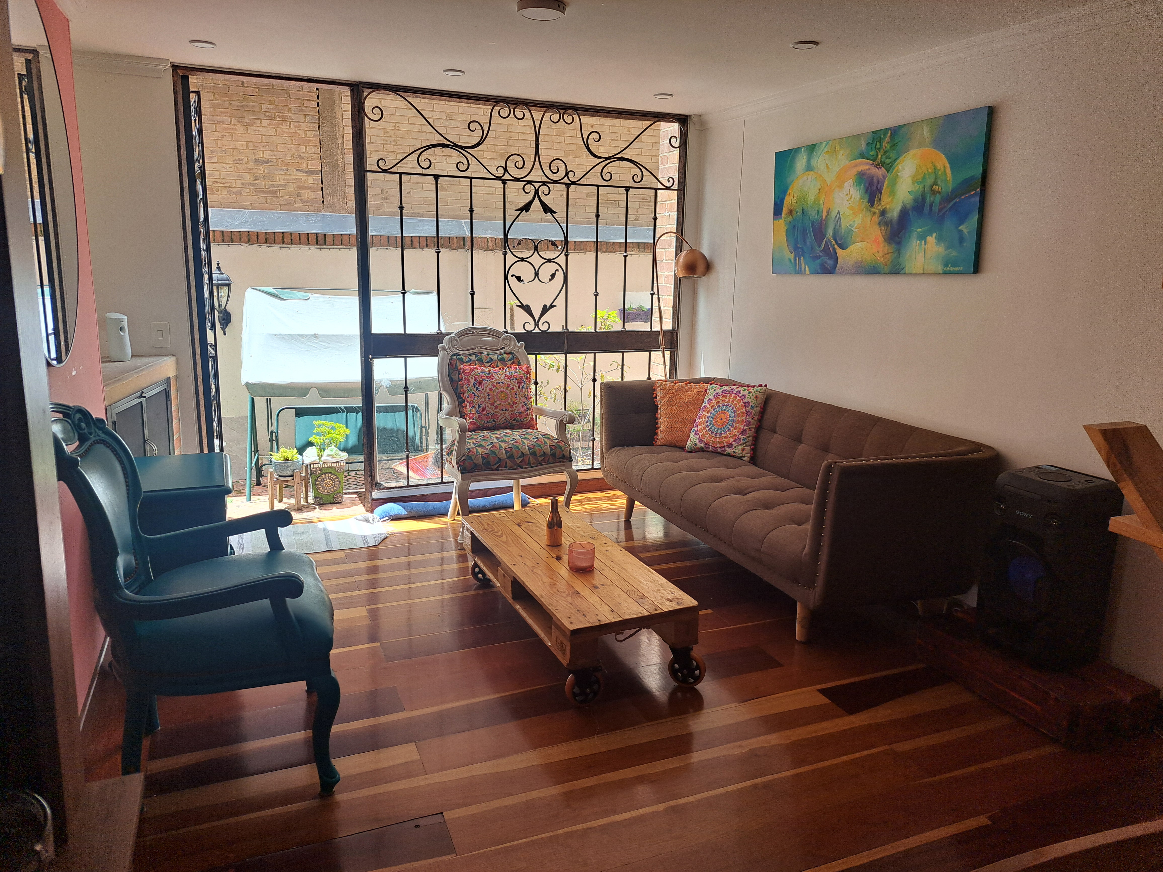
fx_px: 806
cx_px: 582
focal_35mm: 24
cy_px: 436
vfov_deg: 56.8
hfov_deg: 71.6
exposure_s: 1/358
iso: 50
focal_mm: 5.23
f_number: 1.8
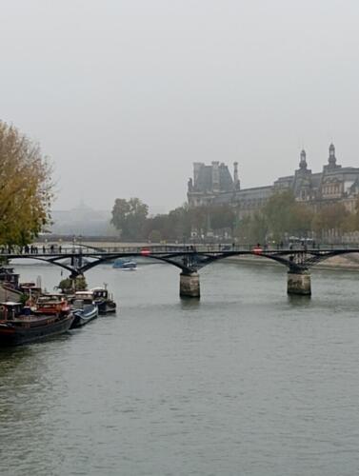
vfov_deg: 17.7
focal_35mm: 111
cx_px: 180
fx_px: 1530
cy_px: 238
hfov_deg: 13.4
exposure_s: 1/123
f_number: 1.8
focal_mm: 4.27
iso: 100
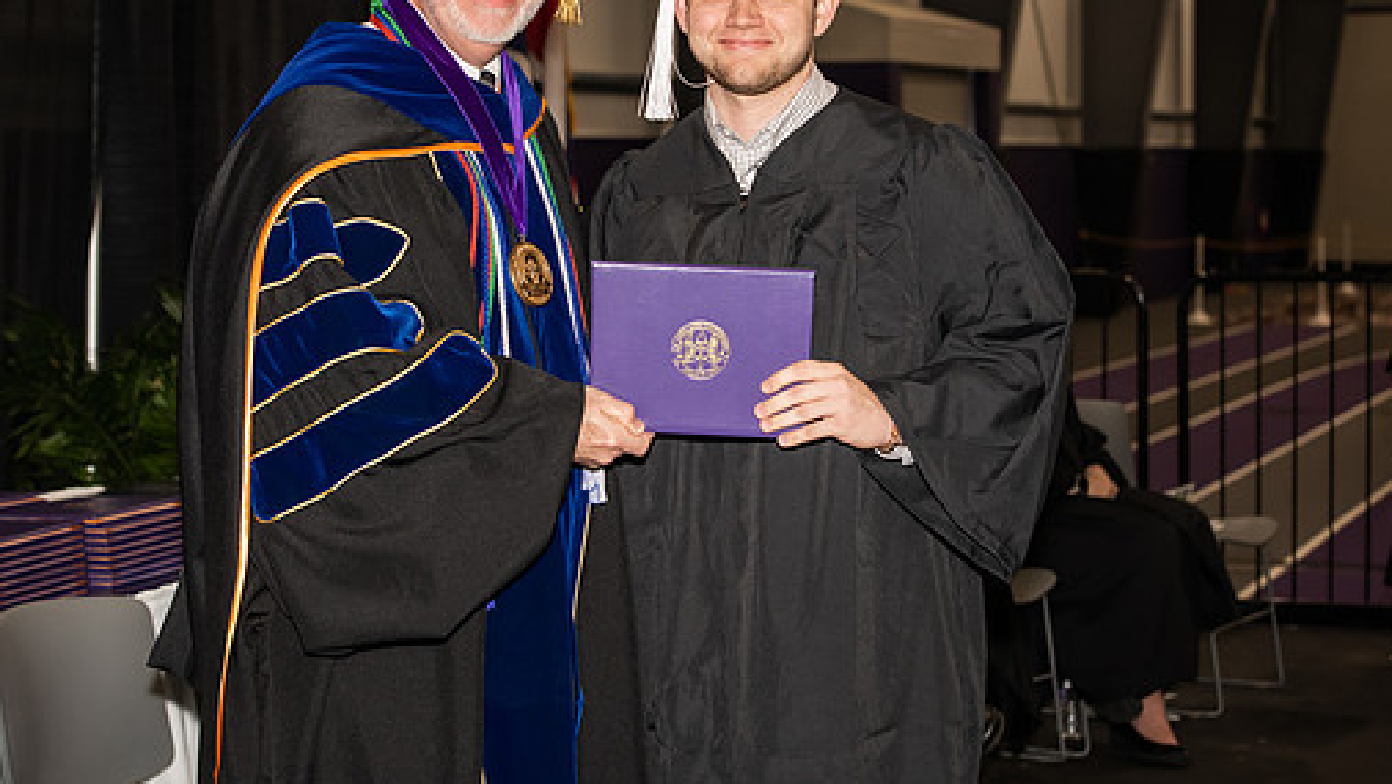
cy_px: 263
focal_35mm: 84
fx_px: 3101
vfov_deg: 14.4
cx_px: 622
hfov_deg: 25.3
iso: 1000
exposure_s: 1/200
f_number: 5.6
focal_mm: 70
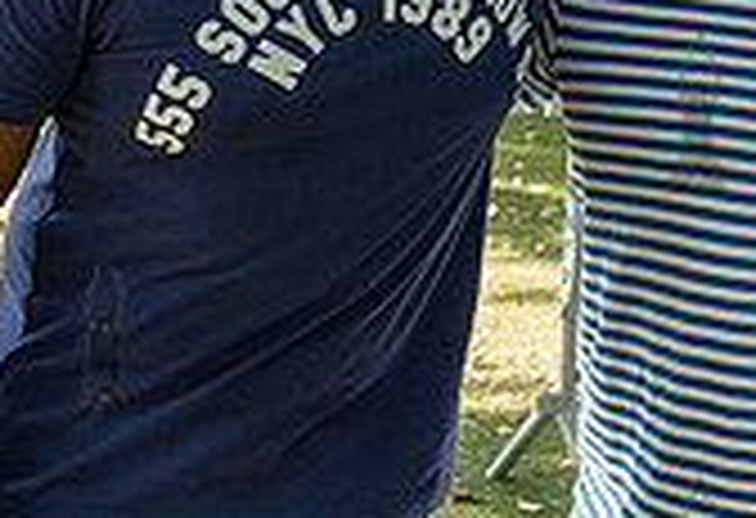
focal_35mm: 105
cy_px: -28
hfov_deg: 18.9
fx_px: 2223
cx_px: 697
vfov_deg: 13.1
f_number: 4.5
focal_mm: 26
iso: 1000
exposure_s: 1/800
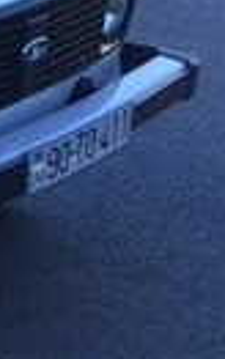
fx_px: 1519
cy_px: -23
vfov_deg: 13.3
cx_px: -530
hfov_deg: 7.2
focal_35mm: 155
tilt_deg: -13.7
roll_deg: +2.9
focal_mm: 4.15
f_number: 2.2
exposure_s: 1/383
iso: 32
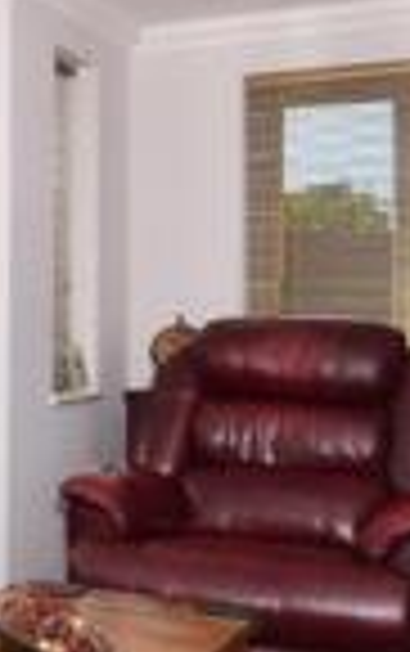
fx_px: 1230
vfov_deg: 29.7
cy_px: 308
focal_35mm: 69
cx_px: -333
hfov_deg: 16.0
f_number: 9
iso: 400
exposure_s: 1/200
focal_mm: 10
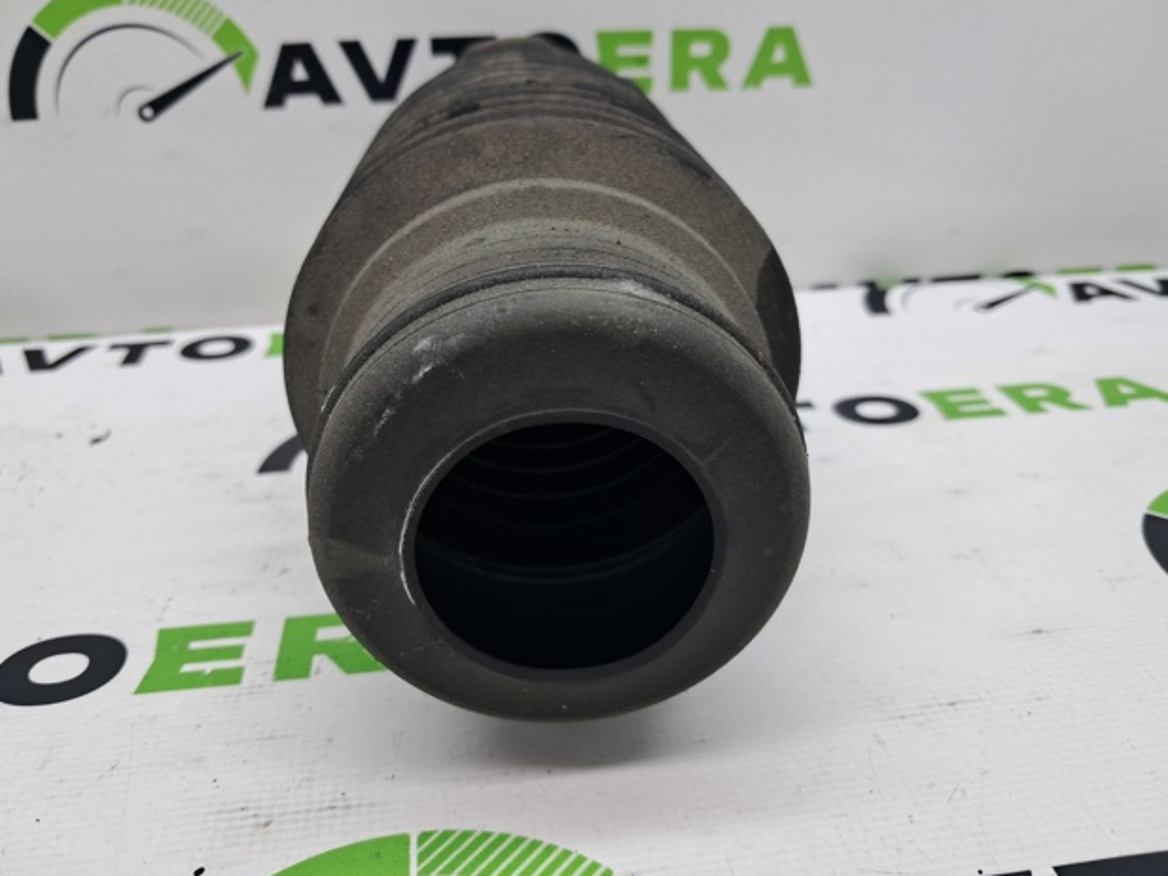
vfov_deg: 49.8
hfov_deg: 63.4
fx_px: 945
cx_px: 577
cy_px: 429
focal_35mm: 28
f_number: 1.8
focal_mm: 4
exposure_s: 1/50
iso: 50
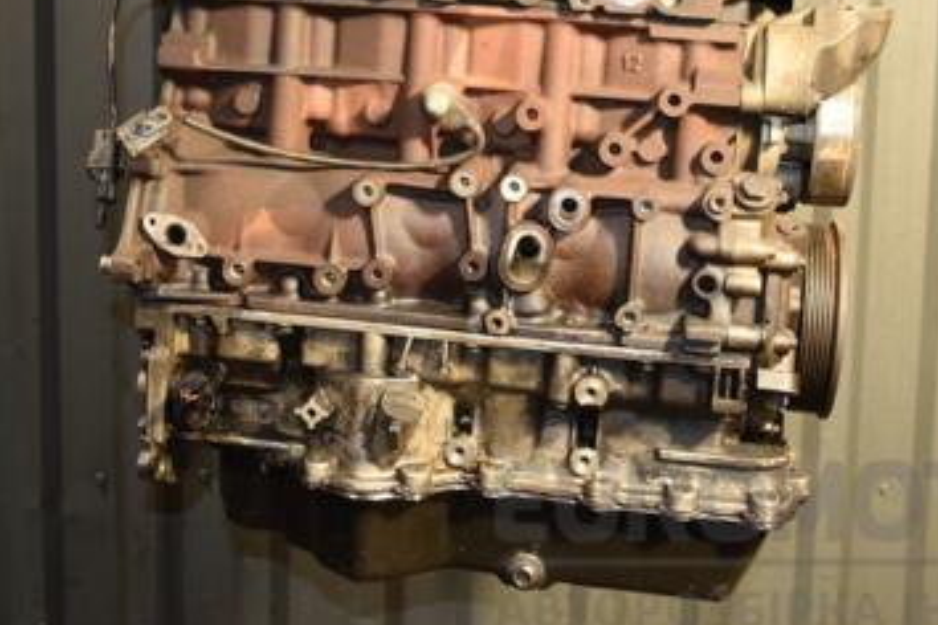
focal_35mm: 61
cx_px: 445
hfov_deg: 32.9
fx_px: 1589
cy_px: 148
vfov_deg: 22.0
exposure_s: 1/60
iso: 800
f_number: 5
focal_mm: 24
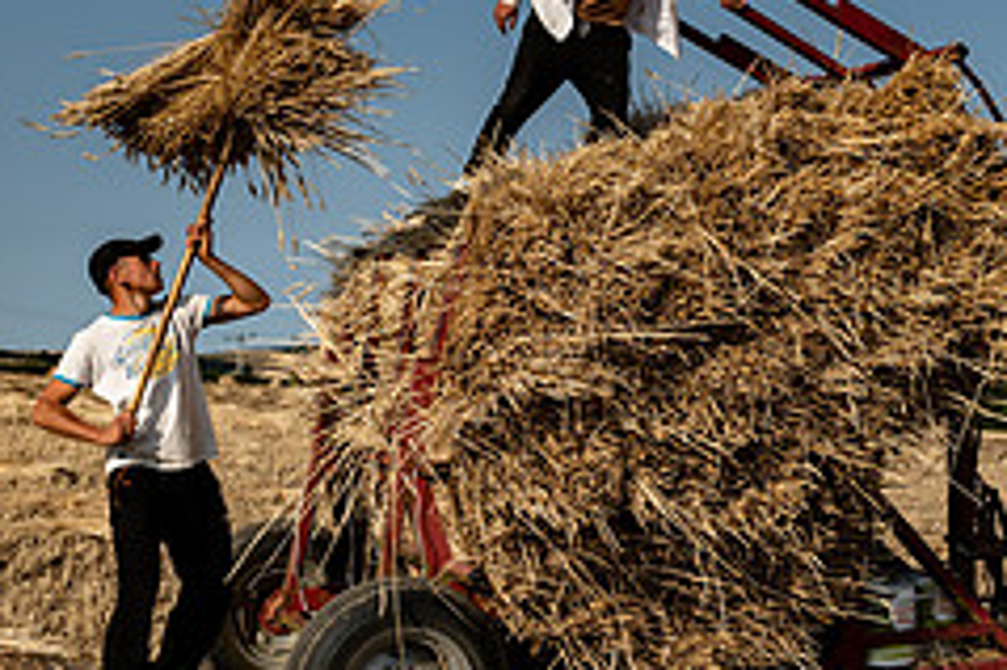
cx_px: 785
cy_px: 194
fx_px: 1901
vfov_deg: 19.9
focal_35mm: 68
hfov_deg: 29.1
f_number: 5.6
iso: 64
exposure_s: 1/1250
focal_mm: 24
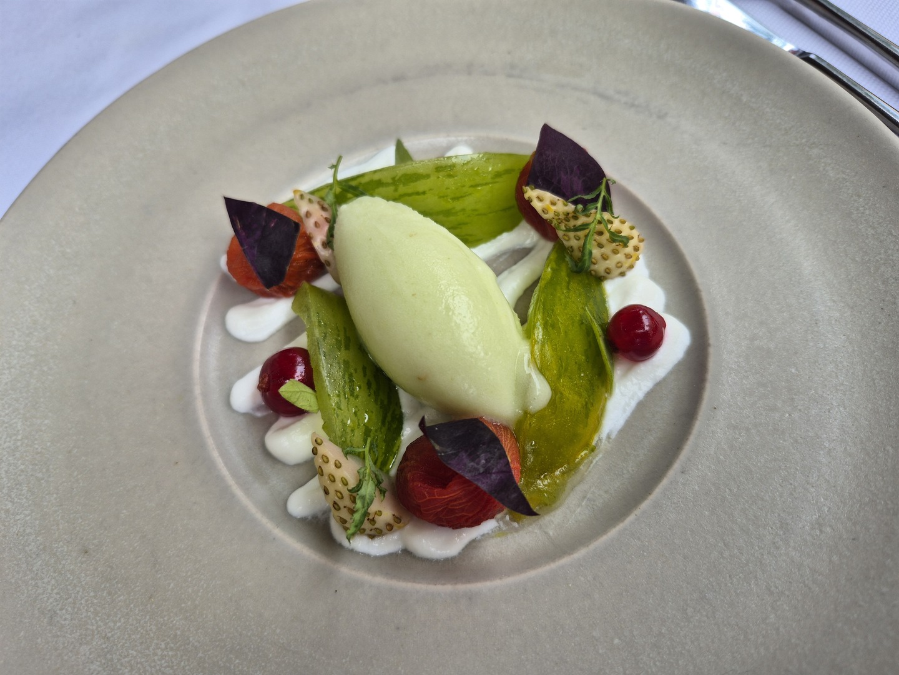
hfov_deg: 73.9
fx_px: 597
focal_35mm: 23
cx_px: 450
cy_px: 338
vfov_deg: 58.9
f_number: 1.8
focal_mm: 5.4
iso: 25
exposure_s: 1/192
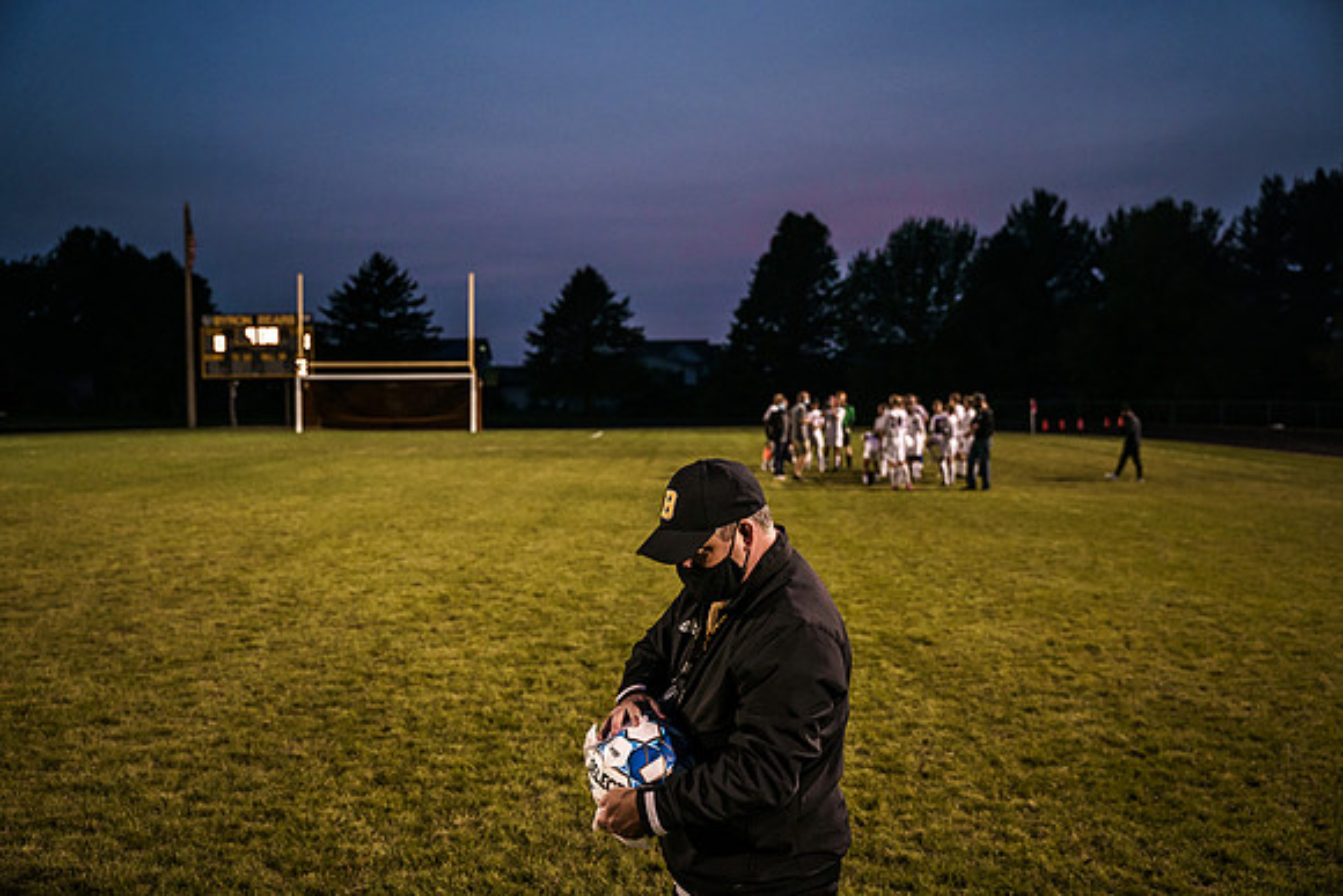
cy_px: 444
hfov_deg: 52.4
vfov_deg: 36.3
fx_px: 1365
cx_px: 663
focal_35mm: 37
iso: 2500
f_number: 2.8
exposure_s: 1/400
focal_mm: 36
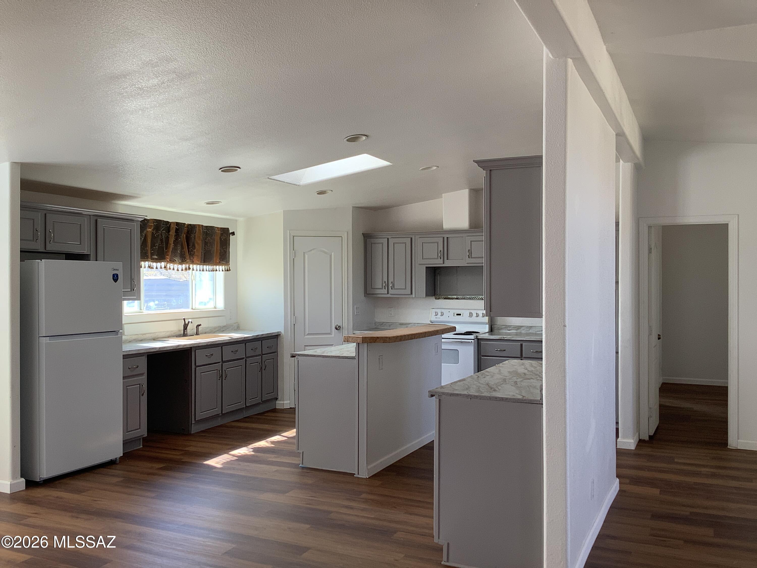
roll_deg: +0.1
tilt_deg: -0.3
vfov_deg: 45.4
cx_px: 378
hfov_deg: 58.4
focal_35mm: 31
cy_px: 284
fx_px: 678
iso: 50
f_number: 2.4
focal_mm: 3.3
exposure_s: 1/120
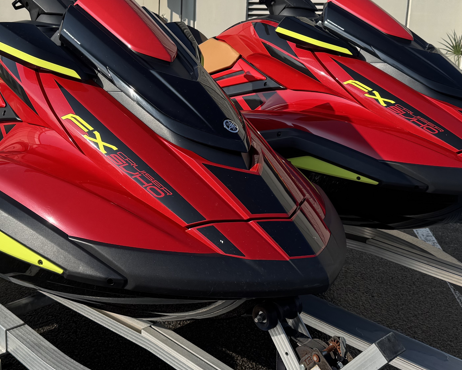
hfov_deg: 38.6
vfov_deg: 31.3
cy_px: 144
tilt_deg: -12.9
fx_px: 656
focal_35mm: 48
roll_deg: -1.9
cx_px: 180
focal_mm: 6.76
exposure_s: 1/4310
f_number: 1.78
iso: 80
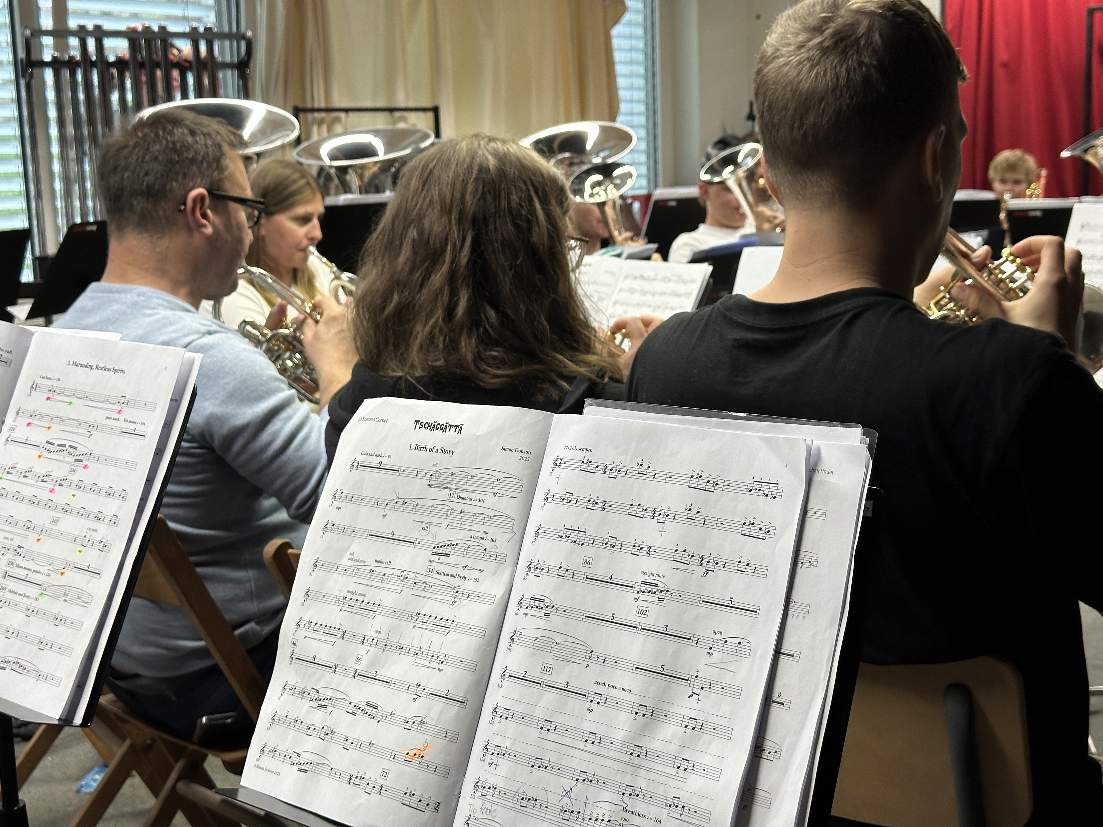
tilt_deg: -8.5
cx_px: 552
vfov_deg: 30.3
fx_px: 1529
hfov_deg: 39.7
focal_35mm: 48
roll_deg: +2.2
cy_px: 414
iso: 100
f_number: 1.78
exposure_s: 1/50
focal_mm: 6.86
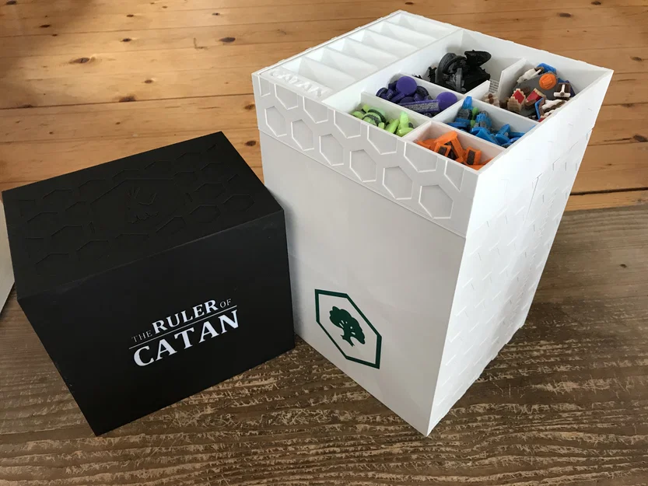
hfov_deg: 63.4
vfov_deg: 49.8
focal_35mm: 28
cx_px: 324
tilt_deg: -43.1
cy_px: 243
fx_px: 524
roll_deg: +2.1
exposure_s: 1/25
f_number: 1.8
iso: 40
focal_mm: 3.99
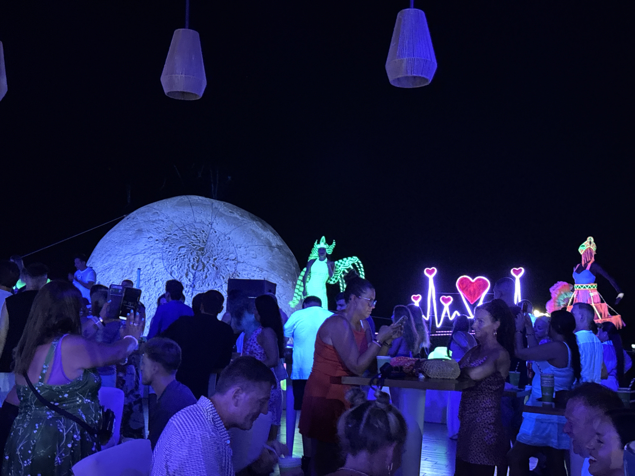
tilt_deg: +4.2
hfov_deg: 39.7
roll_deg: -2.7
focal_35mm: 48
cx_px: 318
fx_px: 881
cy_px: 238
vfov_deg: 30.3
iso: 1250
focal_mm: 6.76
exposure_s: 1/20
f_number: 1.78
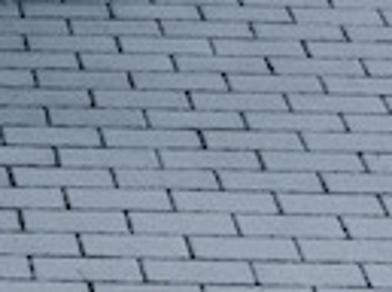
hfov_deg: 7.1
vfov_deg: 5.4
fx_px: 2970
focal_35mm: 263
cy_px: -509
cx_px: -511
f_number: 8
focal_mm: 44
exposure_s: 1/160
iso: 200
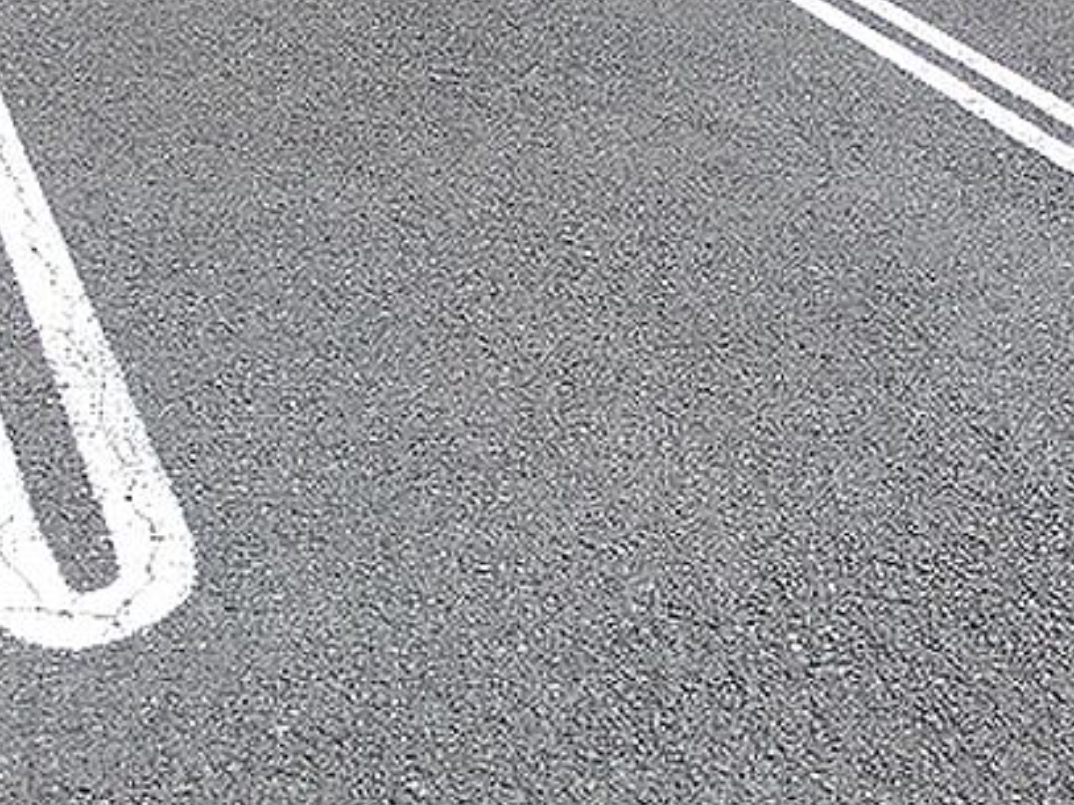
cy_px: 396
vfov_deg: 32.9
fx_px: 1365
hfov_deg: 42.9
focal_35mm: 44
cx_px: 591
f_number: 5.4
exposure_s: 1/250
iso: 80
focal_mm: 4
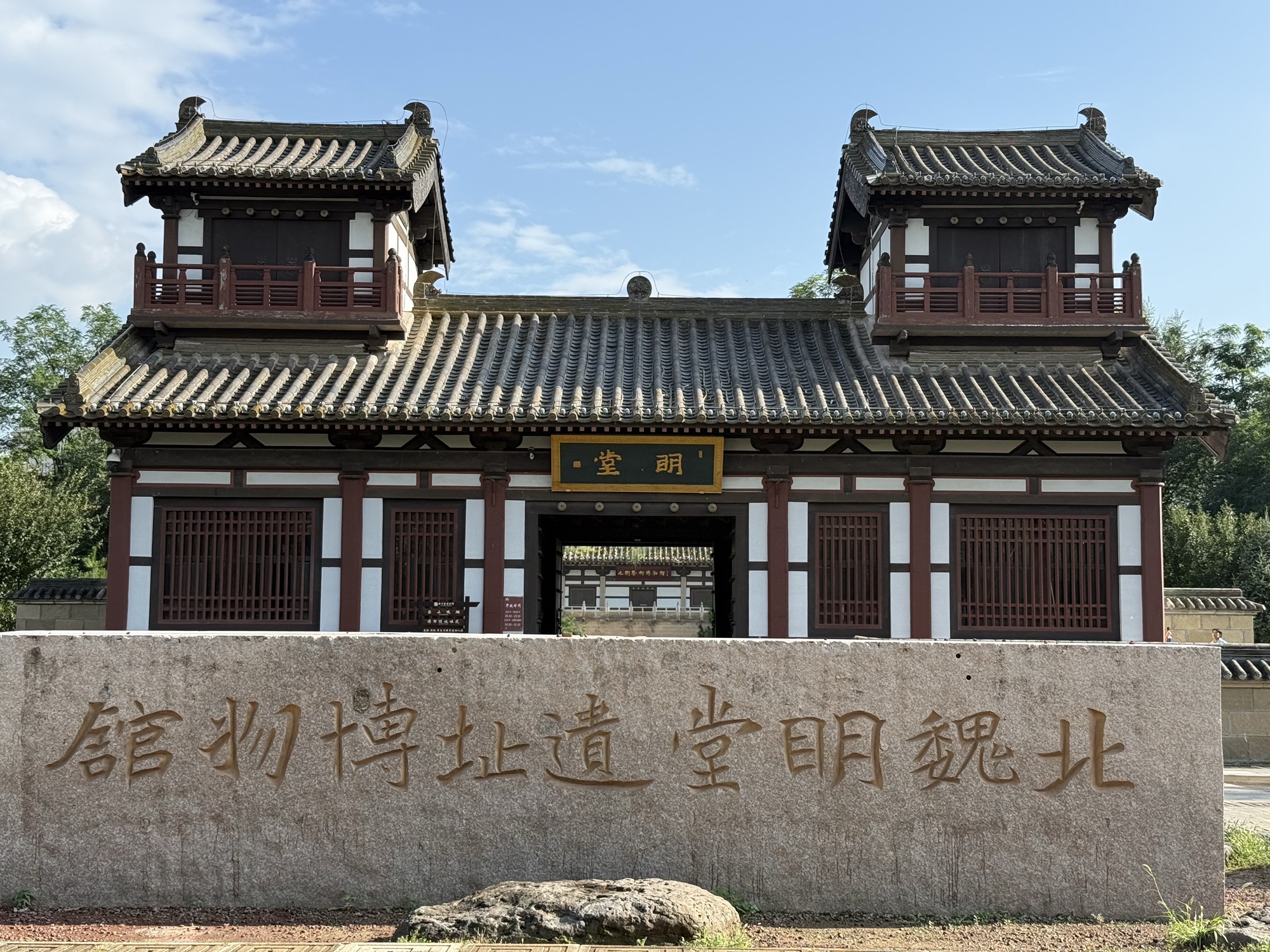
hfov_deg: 39.7
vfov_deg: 30.3
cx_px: 635
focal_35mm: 48
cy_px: 476
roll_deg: -0.3
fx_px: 1761
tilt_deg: +6.0
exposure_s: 1/2667
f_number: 1.78
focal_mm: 6.76
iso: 80
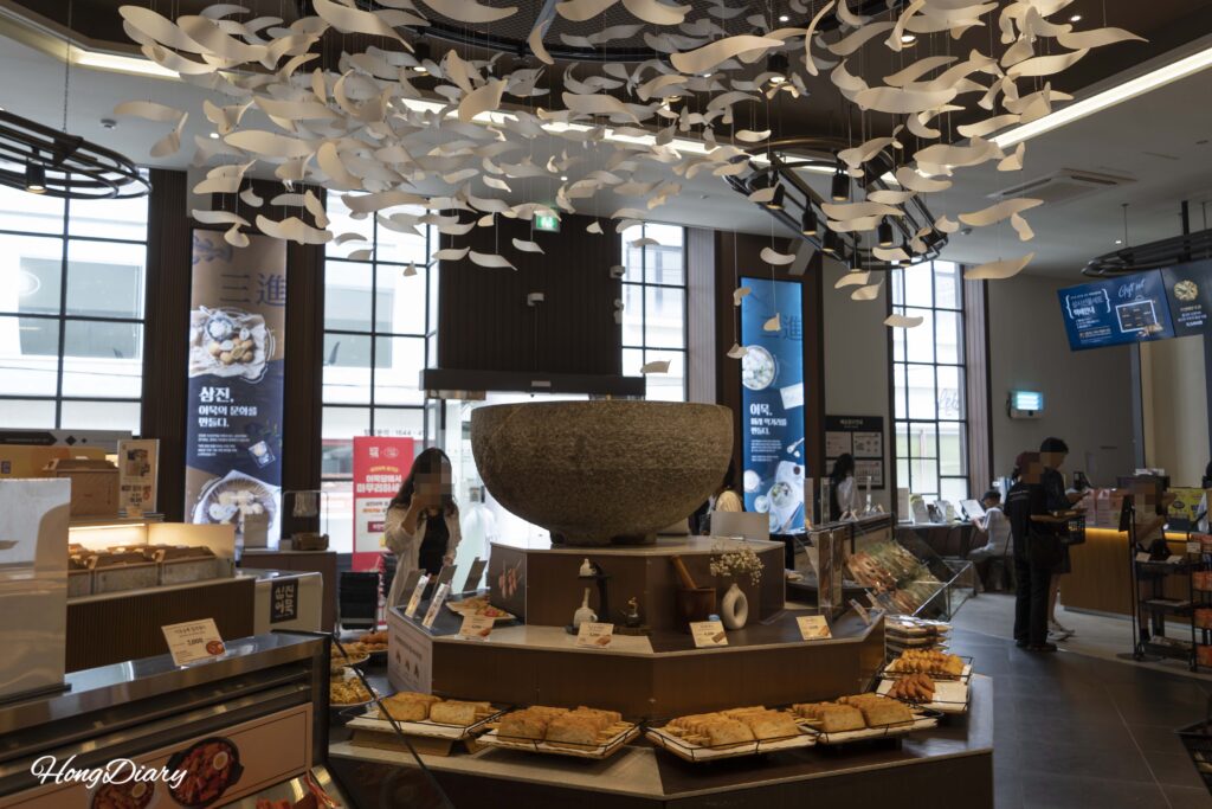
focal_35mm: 28
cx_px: 606
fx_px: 943
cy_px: 404
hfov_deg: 65.5
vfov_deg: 46.4
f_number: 4
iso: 200
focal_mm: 28
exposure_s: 1/60
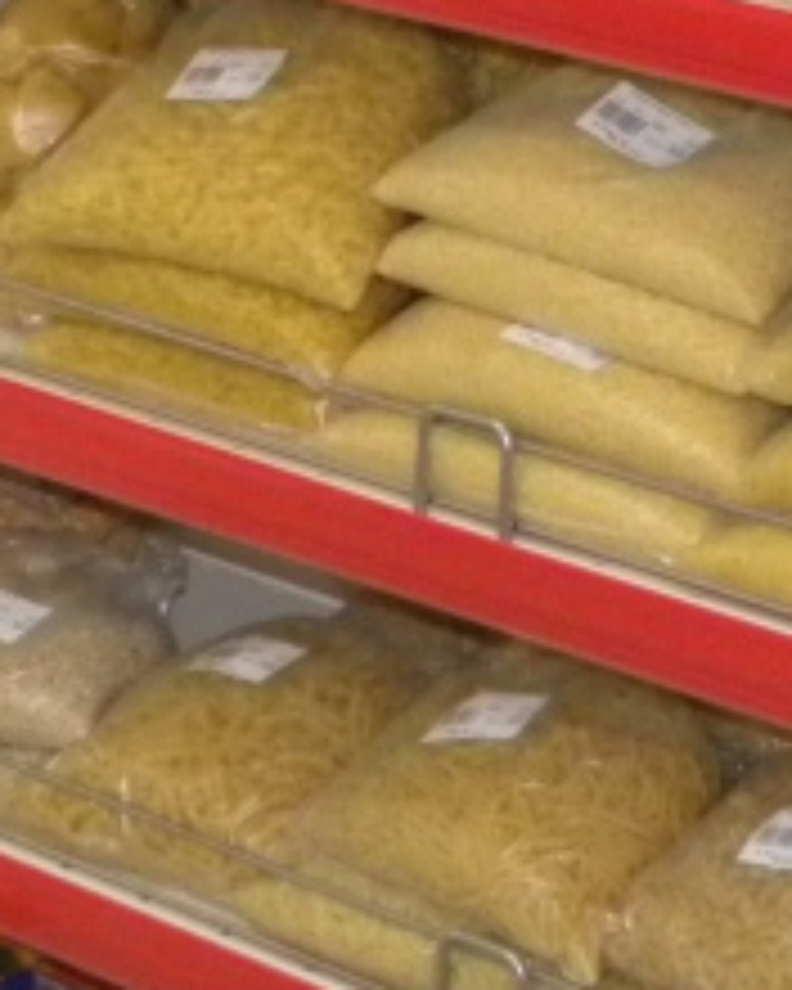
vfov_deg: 11.1
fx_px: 4922
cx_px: -50
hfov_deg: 9.1
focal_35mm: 168
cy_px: -464
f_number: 3.2
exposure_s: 1/30
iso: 400
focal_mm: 6.6
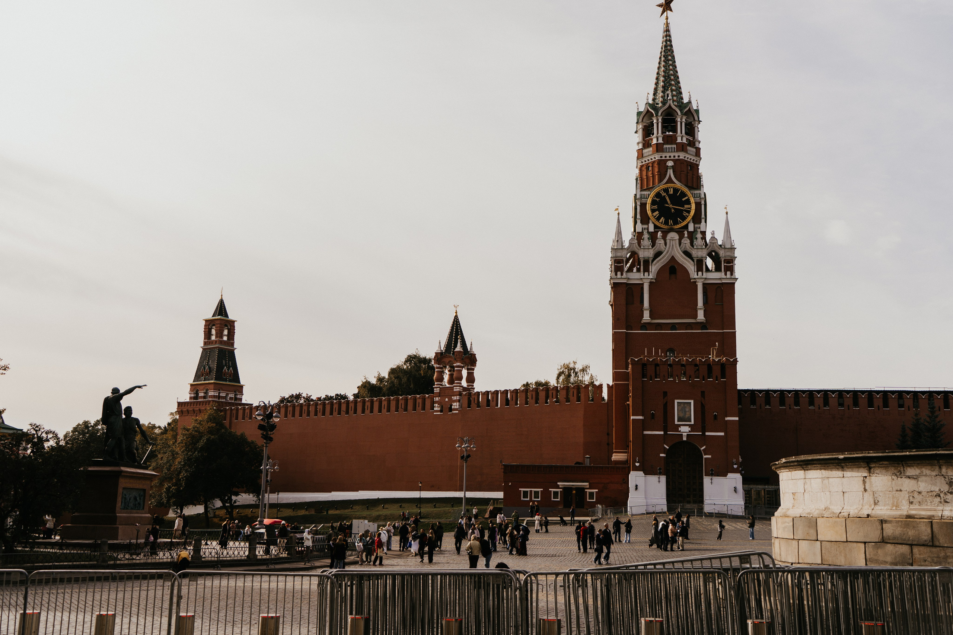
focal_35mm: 37
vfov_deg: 35.7
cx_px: 476
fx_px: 985
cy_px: 318
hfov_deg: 51.6
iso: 100
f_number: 4
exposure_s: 1/500
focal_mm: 36
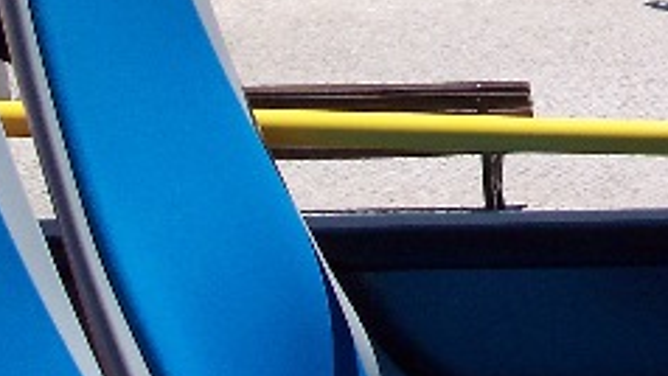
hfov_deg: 14.9
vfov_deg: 8.2
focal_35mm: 139
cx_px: 791
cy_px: -435
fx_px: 2463
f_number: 4.8
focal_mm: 8
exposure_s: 1/1000
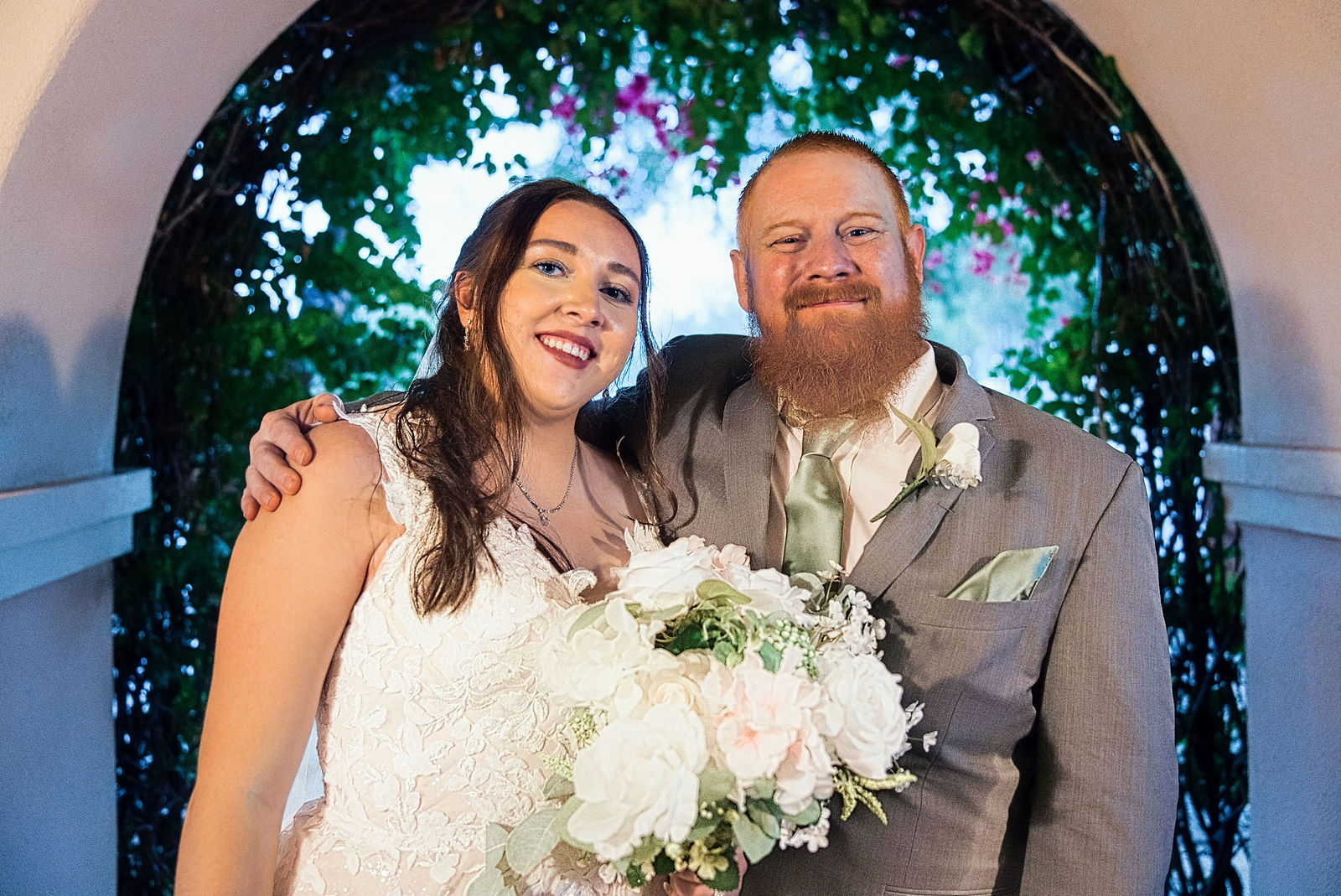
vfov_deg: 36.9
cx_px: 670
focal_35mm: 36
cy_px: 448
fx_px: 1342
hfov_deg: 53.1
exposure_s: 1/160
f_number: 2.8
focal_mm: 36
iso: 2500
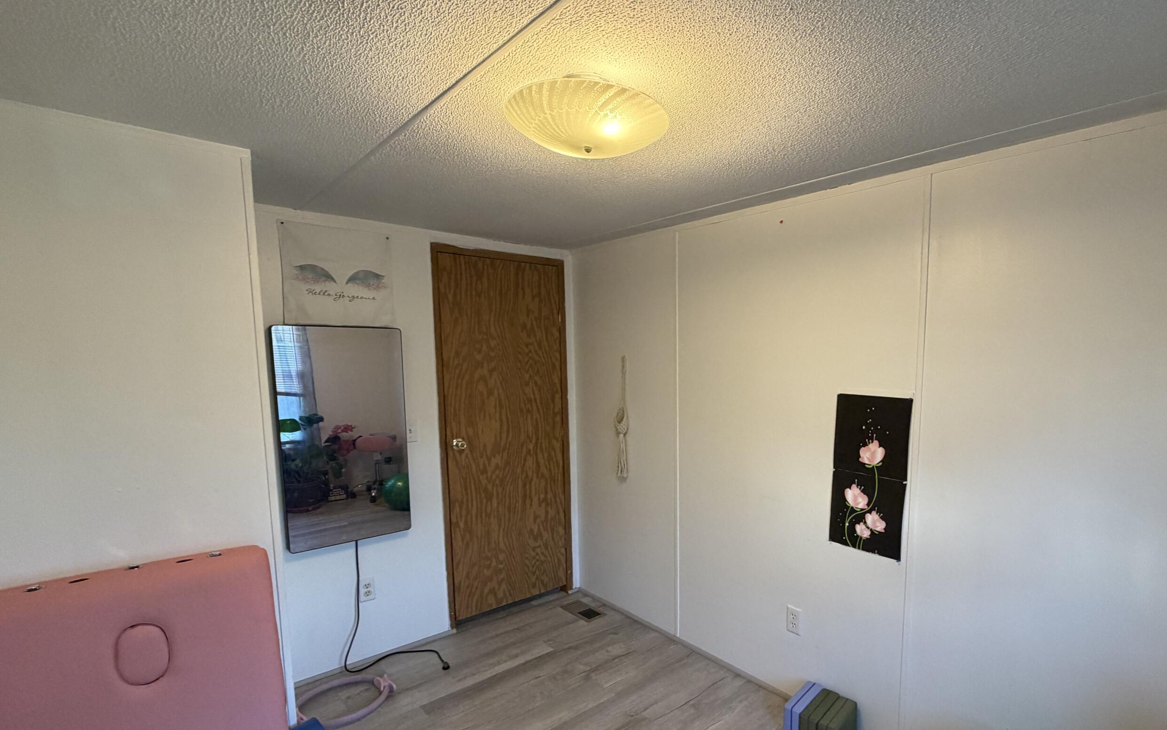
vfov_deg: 64.6
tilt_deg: -8.4
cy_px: 424
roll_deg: +0.4
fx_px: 573
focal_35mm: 18
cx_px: 684
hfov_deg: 90.2
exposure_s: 1/60
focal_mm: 2.22
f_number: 2.2
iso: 250
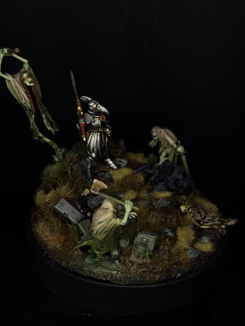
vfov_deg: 39.7
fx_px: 453
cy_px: 163
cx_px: 122
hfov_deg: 30.3
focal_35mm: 48
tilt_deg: -28.0
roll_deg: -1.0
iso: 250
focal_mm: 6.76
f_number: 1.78
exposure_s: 1/47
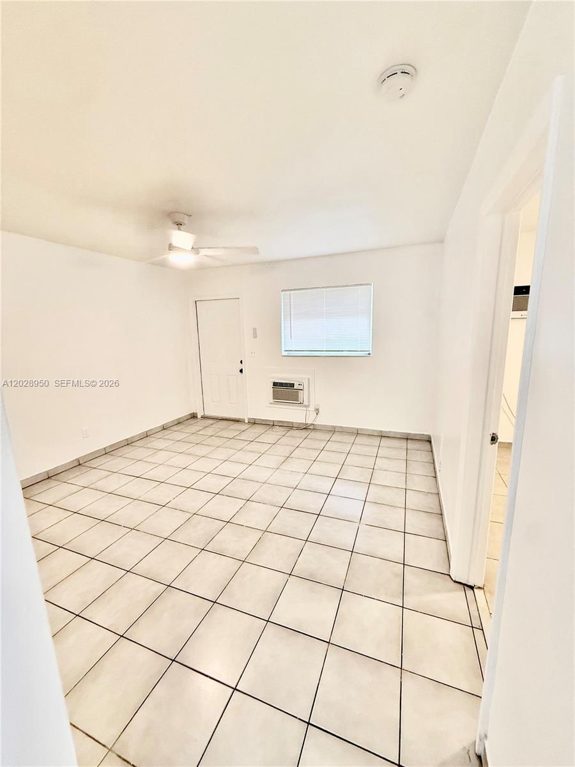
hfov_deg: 85.7
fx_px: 310
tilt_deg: -8.2
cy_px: 384
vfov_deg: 102.1
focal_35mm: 14
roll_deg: +1.9
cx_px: 288
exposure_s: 1/117
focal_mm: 2.22
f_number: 2.2
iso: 320
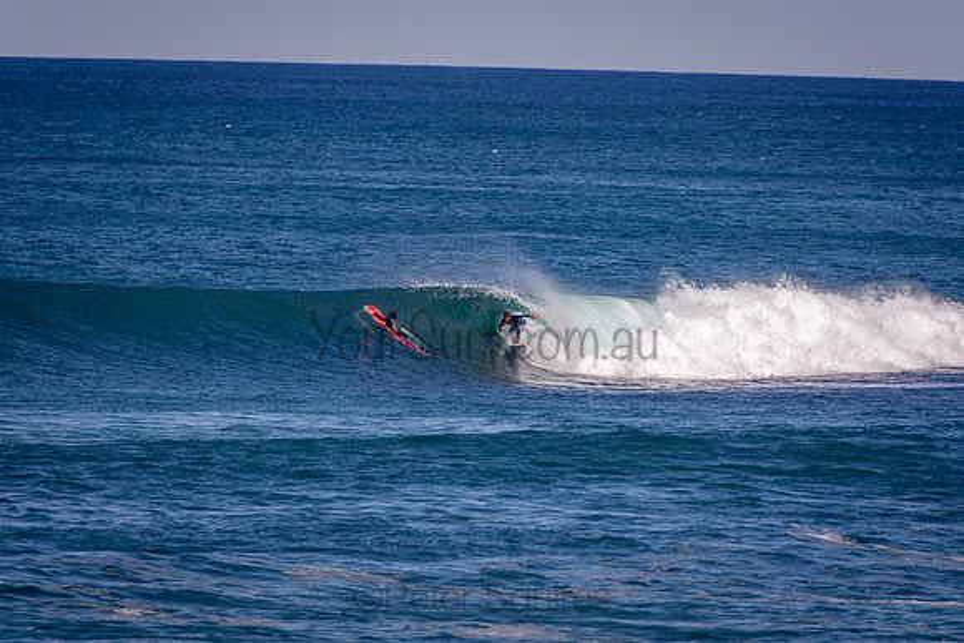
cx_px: 482
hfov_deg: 3.4
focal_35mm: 600
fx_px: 16070
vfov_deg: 2.3
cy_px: 322
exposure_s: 1/1250
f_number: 5.6
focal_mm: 400
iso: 220
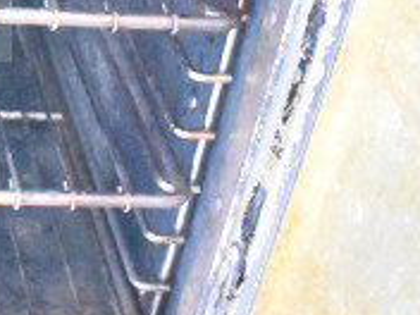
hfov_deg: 18.5
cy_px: -128
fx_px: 1092
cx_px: -258
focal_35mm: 90
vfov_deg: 15.4
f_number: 3.5
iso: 25600
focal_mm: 18
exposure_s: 1/15
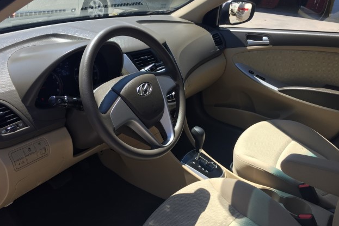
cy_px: 107
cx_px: 170
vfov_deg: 42.3
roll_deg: -4.5
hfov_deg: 60.3
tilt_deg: -24.9
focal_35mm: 31
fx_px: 292
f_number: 2.2
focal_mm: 4.15
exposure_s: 1/608
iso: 32
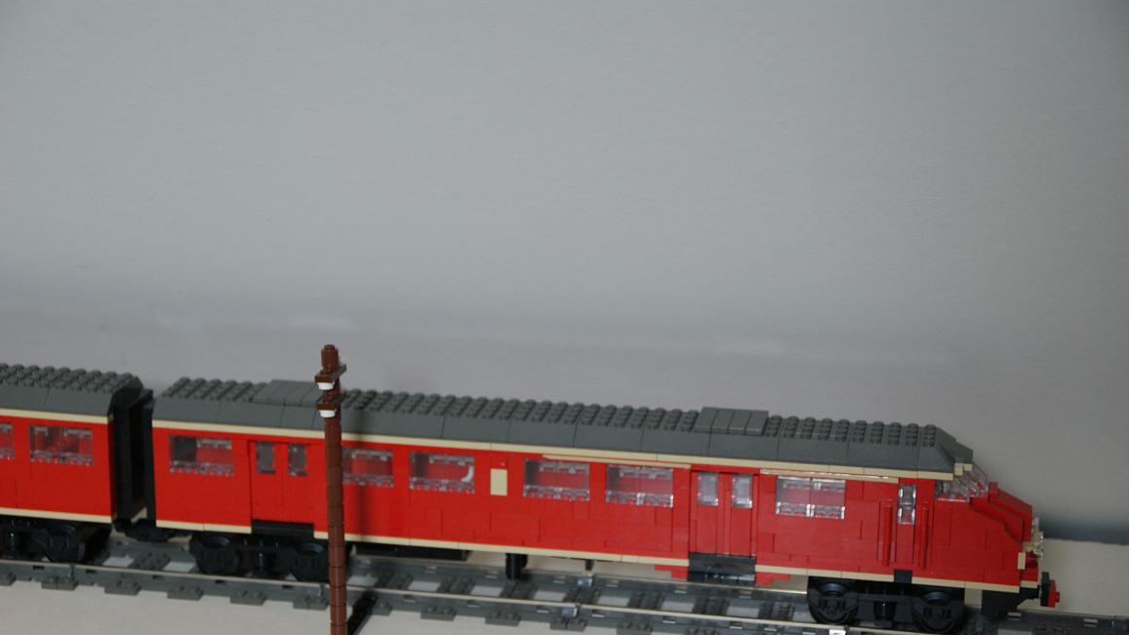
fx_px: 2365
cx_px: 566
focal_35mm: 79
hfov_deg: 26.8
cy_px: 377
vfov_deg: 15.3
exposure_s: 1/60
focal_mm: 50
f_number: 4.5
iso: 400
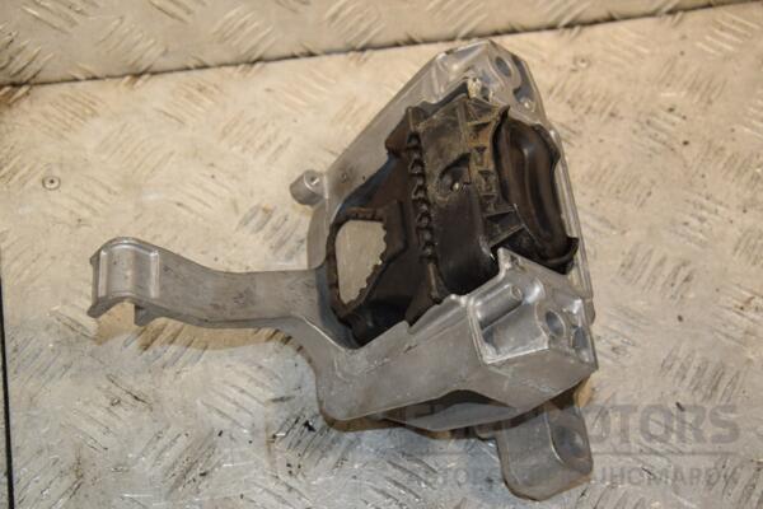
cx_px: 382
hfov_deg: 31.9
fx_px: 1335
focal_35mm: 63
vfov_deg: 21.6
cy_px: 254
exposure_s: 1/200
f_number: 7.1
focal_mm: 42
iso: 800
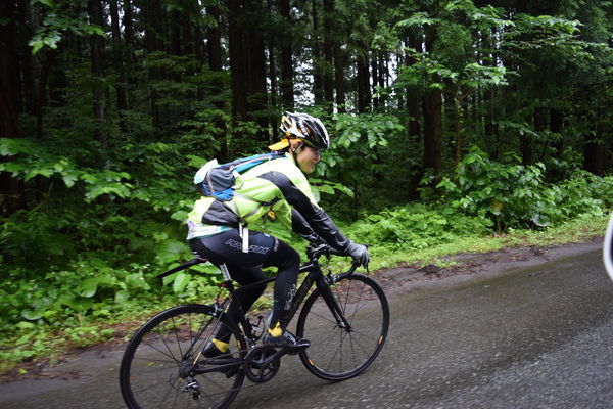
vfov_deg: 43.6
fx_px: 511
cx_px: 306
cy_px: 204
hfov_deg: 61.9
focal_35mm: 30
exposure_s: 1/500
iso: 1100
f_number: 3.5
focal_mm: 20
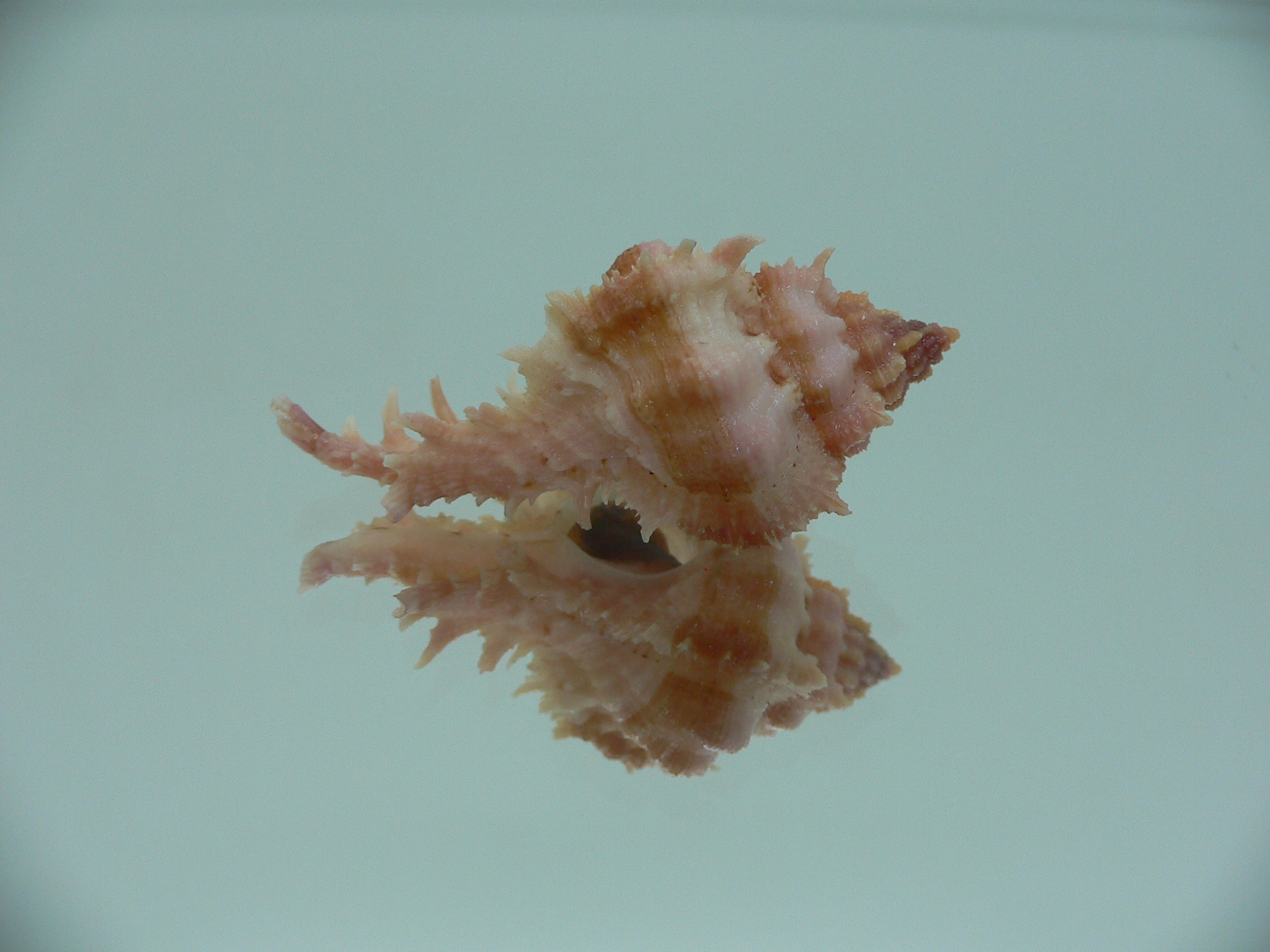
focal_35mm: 35
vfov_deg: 40.7
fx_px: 1284
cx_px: 635
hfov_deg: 52.6
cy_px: 476
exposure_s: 1/60
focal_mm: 4.6
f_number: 2.8
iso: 80
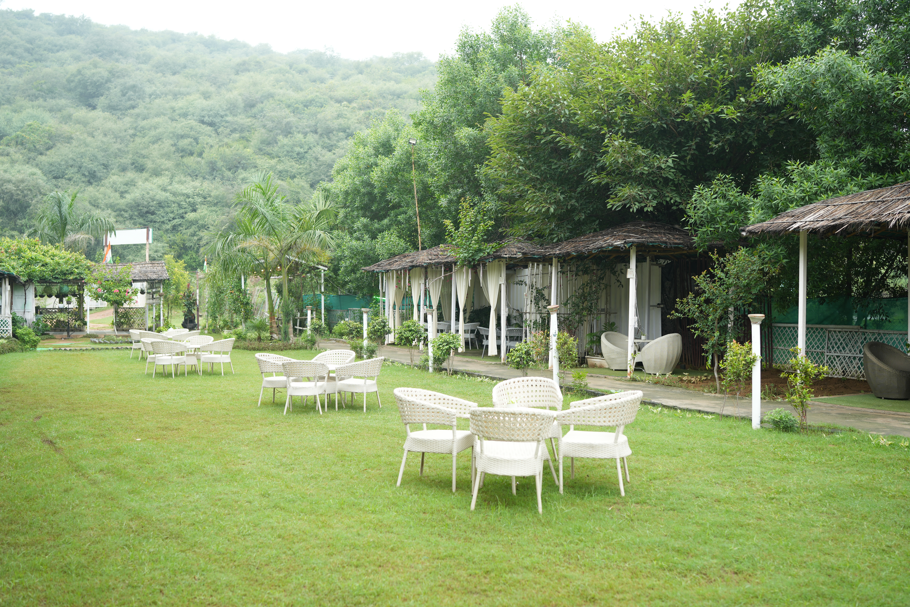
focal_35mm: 35
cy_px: 304
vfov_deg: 37.9
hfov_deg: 54.4
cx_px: 455
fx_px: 885
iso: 160
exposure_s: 1/160
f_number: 2.5
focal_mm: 35
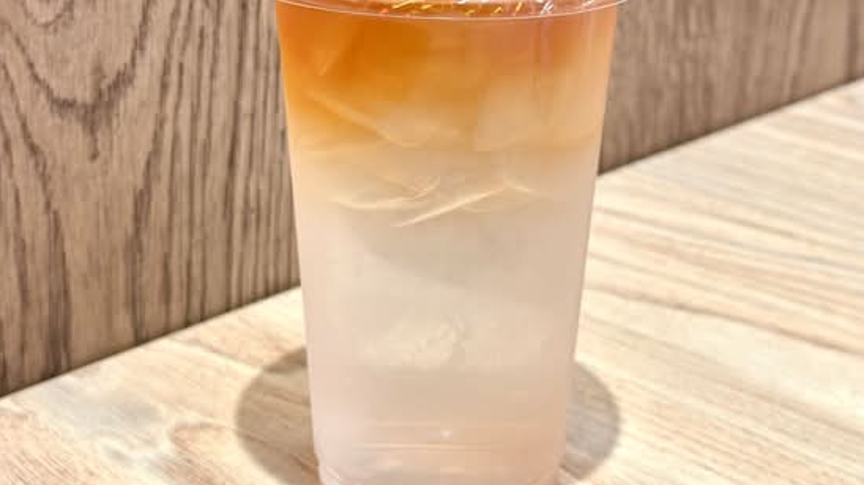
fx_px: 1603
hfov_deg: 30.2
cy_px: 48
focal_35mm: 70
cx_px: 432
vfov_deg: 17.0
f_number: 1.78
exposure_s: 1/50
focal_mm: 6.86
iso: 80
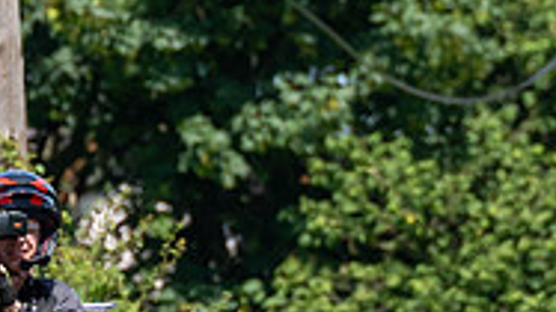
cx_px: 102
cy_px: 581
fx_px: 21943
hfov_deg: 1.5
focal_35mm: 1489
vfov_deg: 0.8
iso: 250
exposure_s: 1/1000
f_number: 5
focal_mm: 200
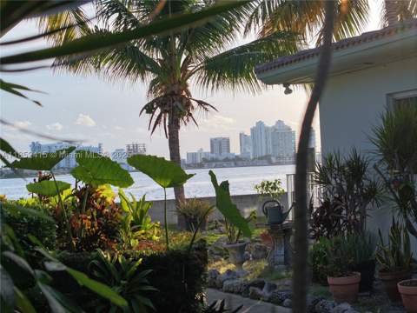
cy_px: 156
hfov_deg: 27.8
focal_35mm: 70
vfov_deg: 21.0
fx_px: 843
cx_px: 208
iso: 100
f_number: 2.8
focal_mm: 19.35
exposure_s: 1/500
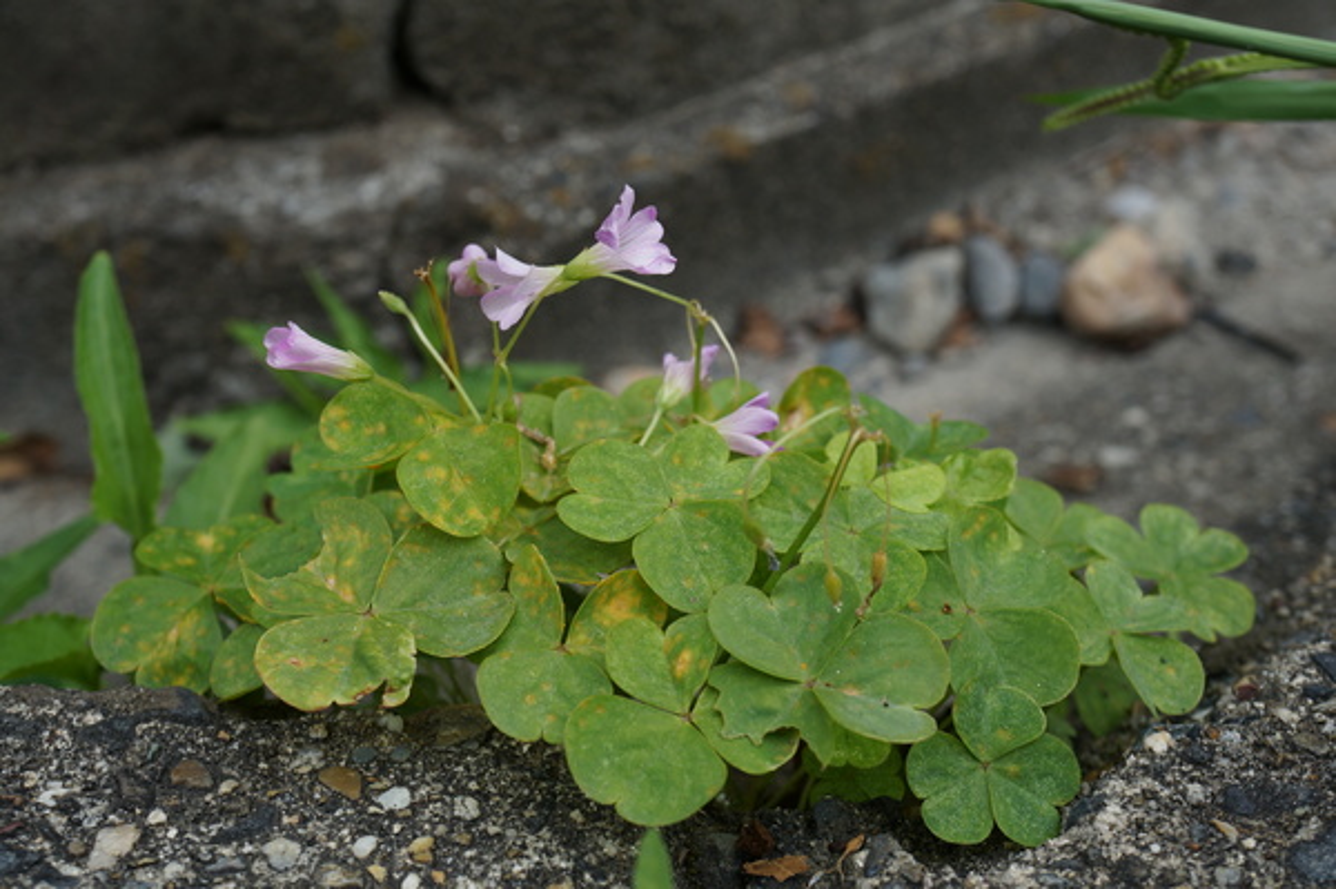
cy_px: 444
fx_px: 1669
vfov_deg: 29.8
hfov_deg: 43.6
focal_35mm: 45
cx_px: 668
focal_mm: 30
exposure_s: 1/100
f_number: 6.3
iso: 100
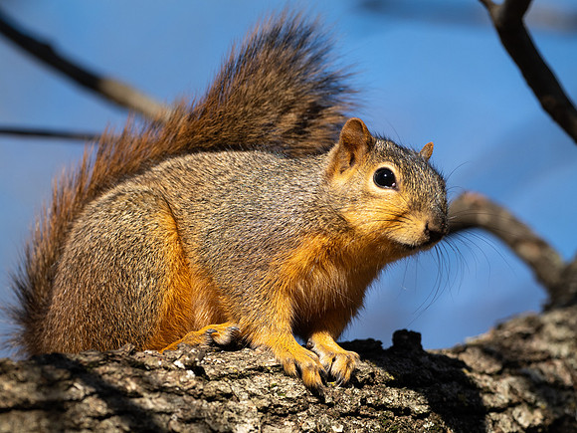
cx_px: 288
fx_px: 10001
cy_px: 216
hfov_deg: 3.3
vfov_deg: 2.5
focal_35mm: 600
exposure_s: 1/1250
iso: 250
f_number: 4
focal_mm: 300
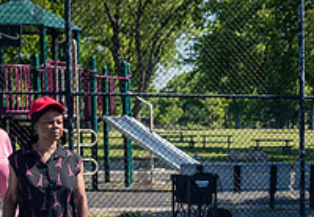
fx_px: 987
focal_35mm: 112
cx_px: 386
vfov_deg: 12.3
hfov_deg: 17.2
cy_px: 231
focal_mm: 35
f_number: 4.5
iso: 200
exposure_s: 1/1000
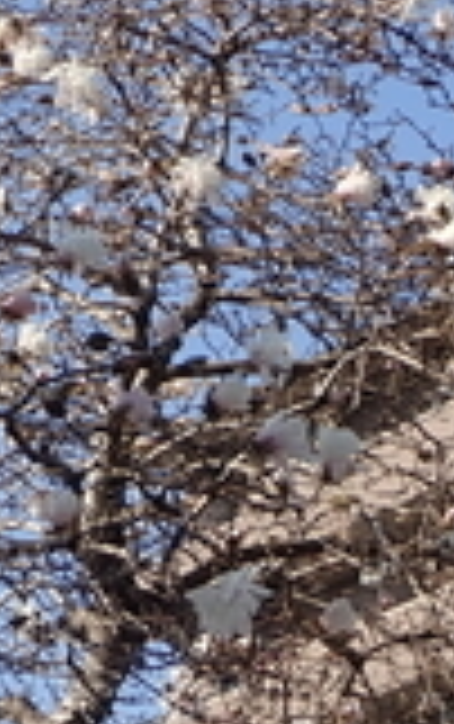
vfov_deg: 13.1
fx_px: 3120
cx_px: 49
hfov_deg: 8.3
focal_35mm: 158
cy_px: 733
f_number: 4
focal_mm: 7.34
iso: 100
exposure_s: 1/640
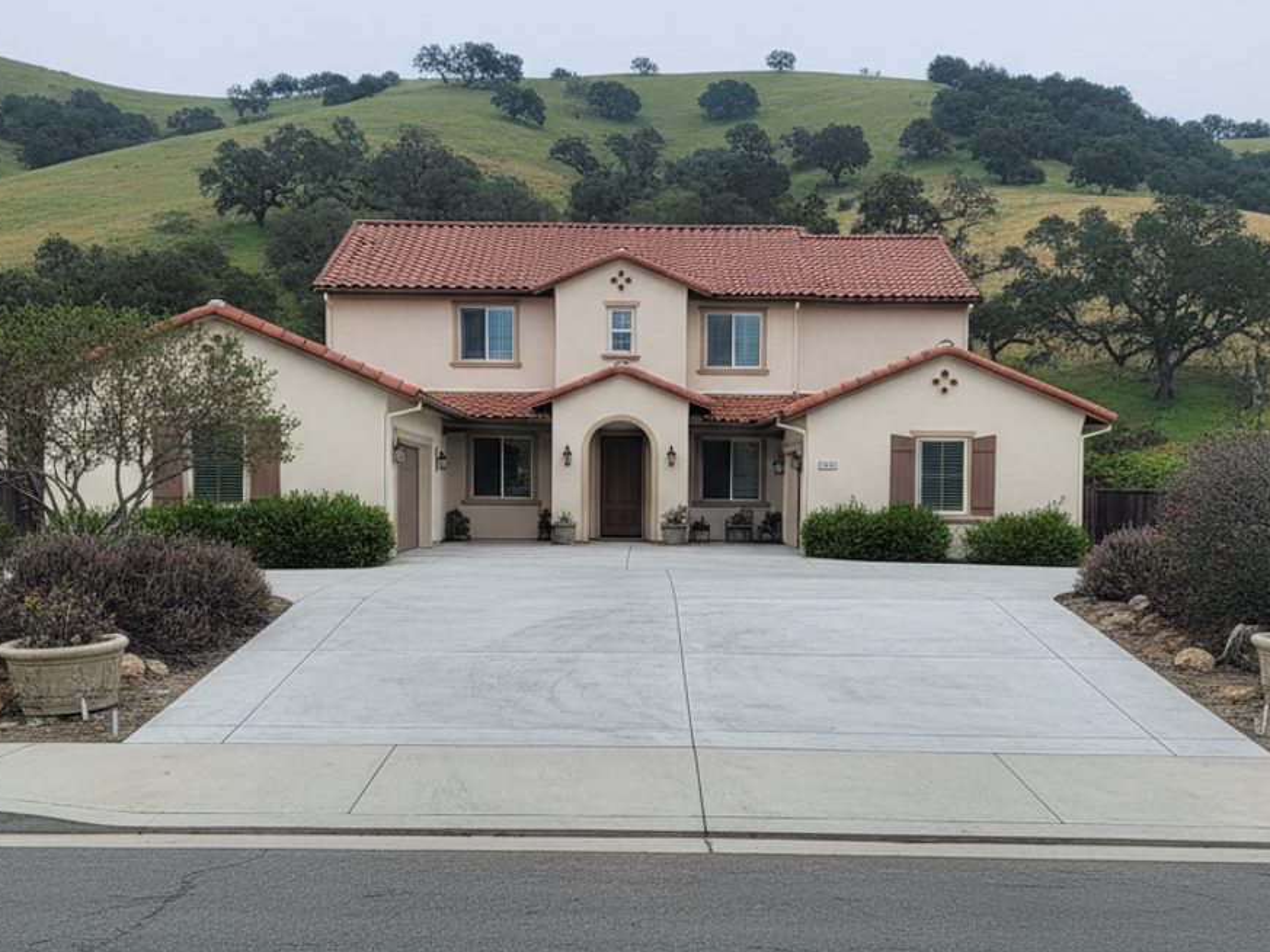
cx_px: 665
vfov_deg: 42.8
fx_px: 1211
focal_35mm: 33
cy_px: 549
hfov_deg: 55.3
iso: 855
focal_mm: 6.8
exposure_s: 1/608
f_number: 1.68
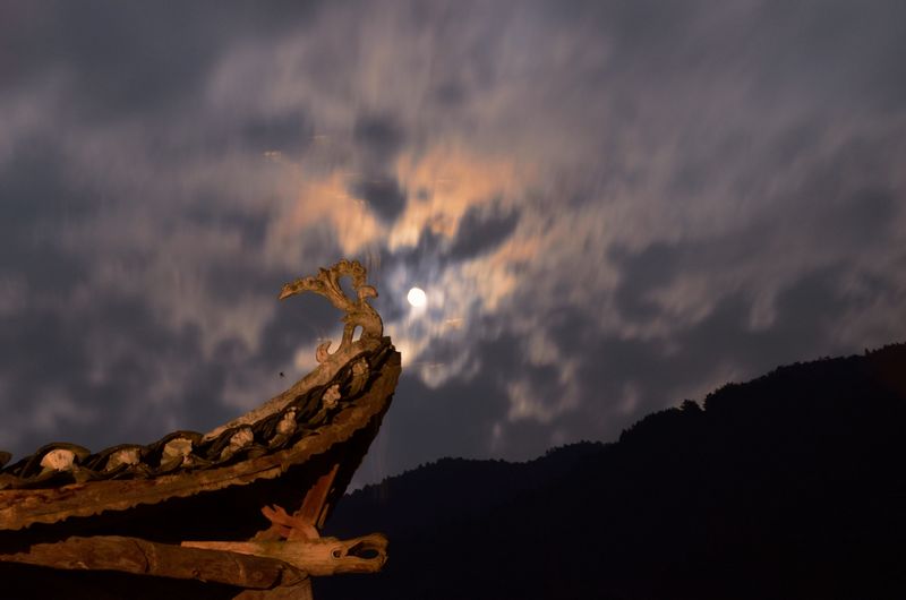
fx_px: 1884
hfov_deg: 27.0
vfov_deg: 18.1
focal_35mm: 75
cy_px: 300
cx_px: 453
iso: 800
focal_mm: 50
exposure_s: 30
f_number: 13
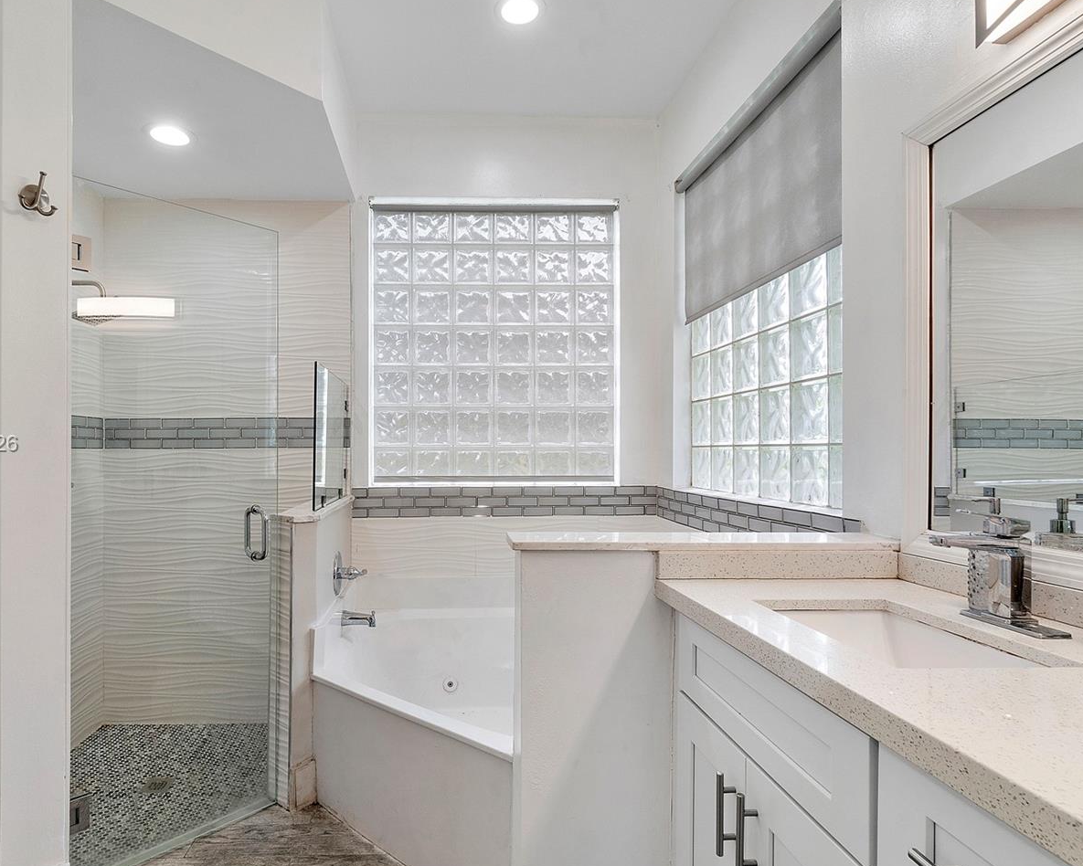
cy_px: 445
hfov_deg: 82.8
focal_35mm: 19
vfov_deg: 70.8
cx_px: 464
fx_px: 609
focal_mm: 10
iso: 160
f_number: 11
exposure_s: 1/10
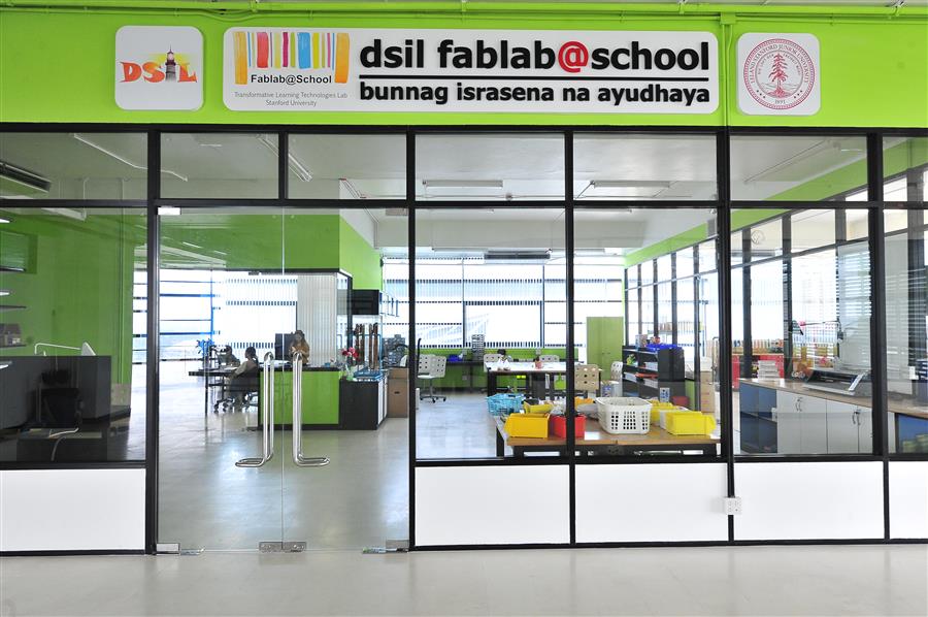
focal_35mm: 24
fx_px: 618
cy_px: 308
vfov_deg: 53.0
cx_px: 464
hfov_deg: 73.8
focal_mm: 24
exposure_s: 1/80
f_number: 8
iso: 1600
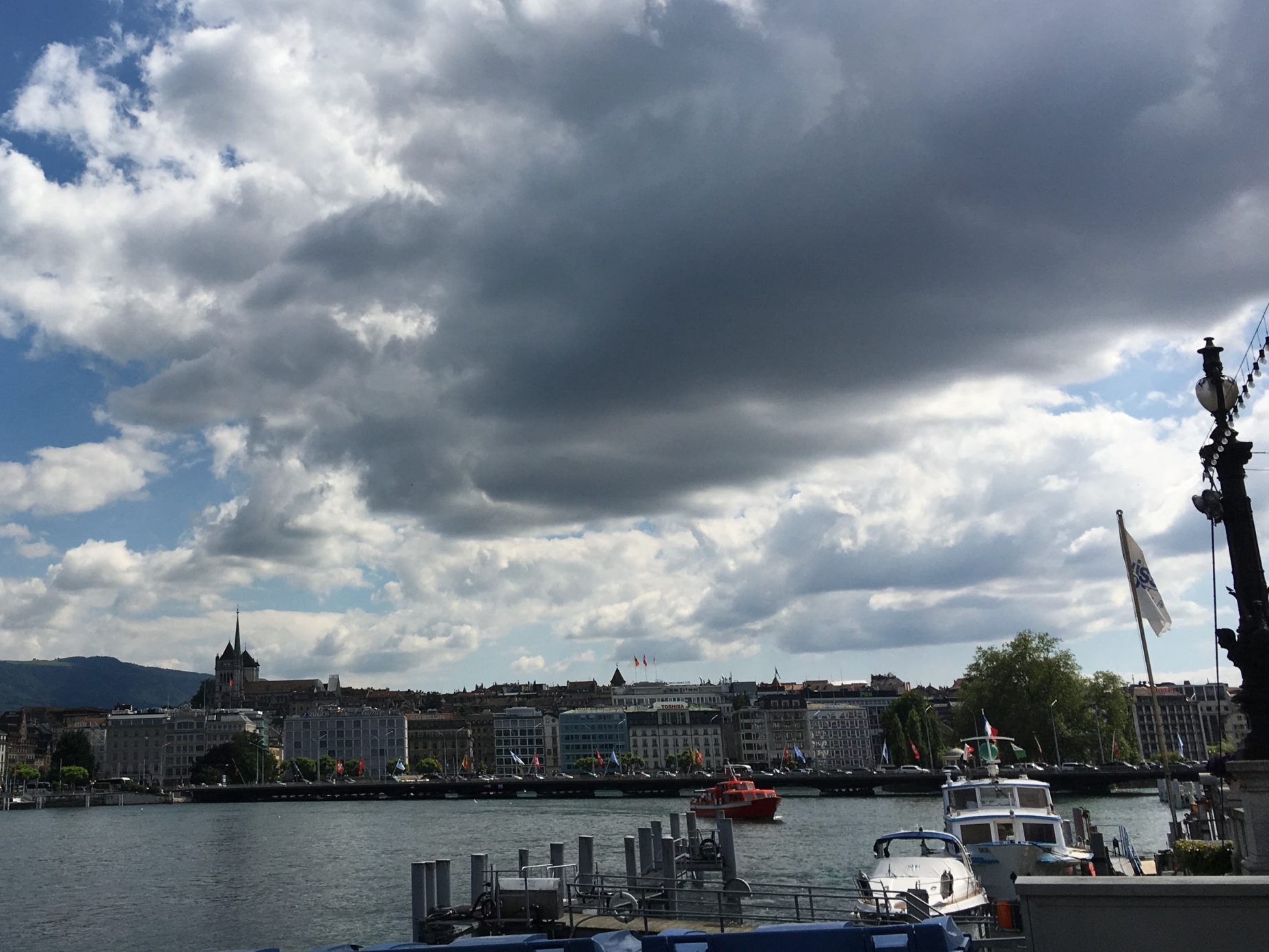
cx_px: 406
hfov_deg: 46.0
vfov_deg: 35.6
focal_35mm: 40
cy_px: 306
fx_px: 1466
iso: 25
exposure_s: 1/4274
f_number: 2.2
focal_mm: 4.15
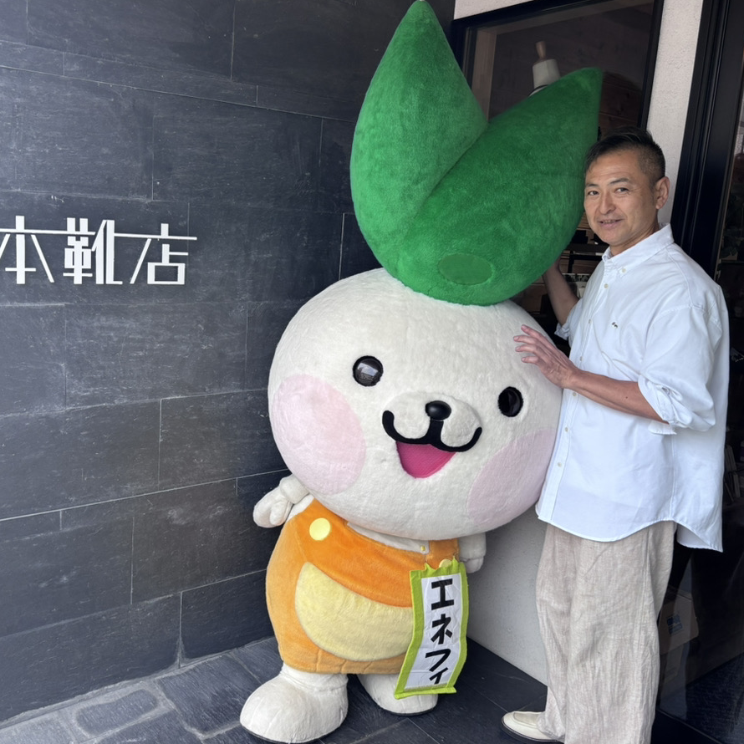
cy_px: 371
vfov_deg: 52.5
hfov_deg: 52.1
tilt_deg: -11.1
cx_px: 293
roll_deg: -3.7
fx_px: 754
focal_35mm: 31
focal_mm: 5.96
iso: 50
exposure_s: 1/335
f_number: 1.6
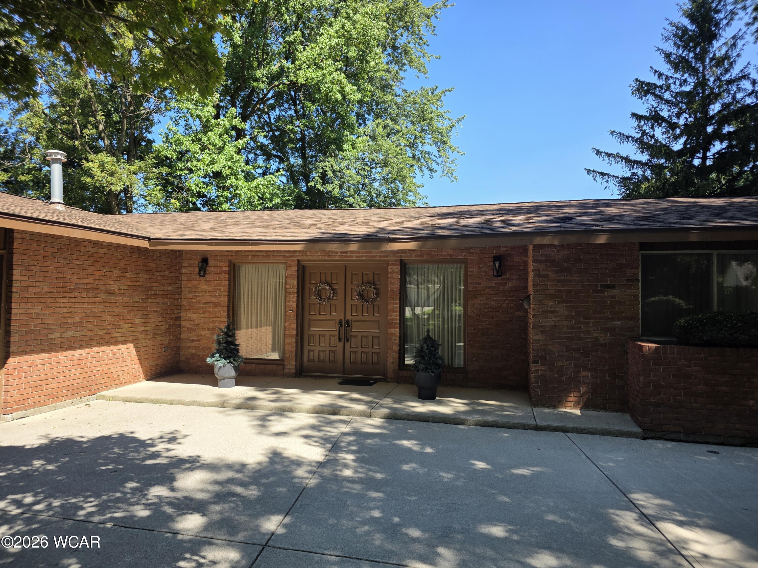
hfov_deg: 73.9
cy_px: 284
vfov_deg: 58.9
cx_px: 379
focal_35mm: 23
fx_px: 504
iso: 80
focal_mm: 6.3
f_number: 1.7
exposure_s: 1/2544
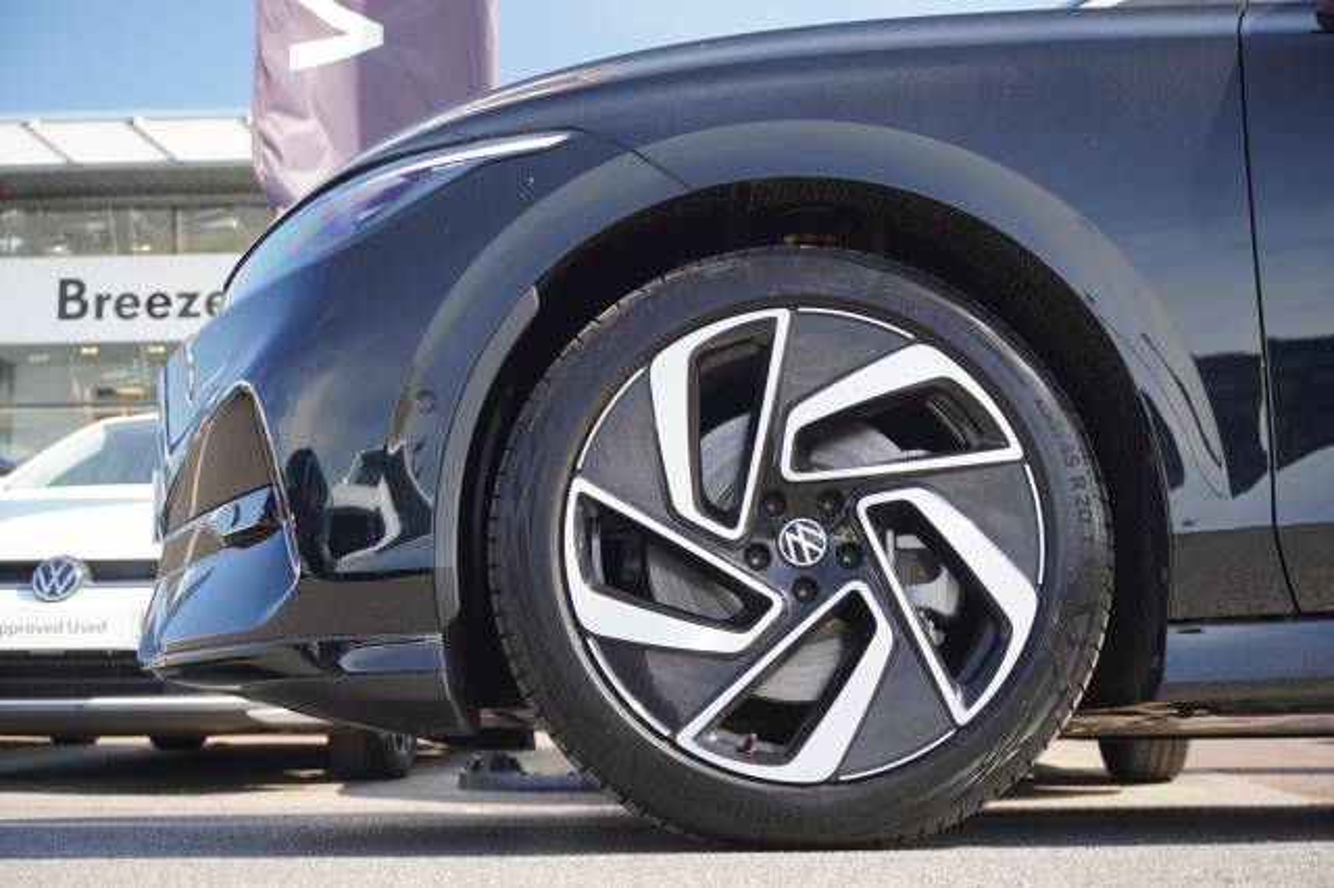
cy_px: 444
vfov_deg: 29.8
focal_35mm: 45
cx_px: 667
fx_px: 1667
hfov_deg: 43.6
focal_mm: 30
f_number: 5
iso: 100
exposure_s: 1/60
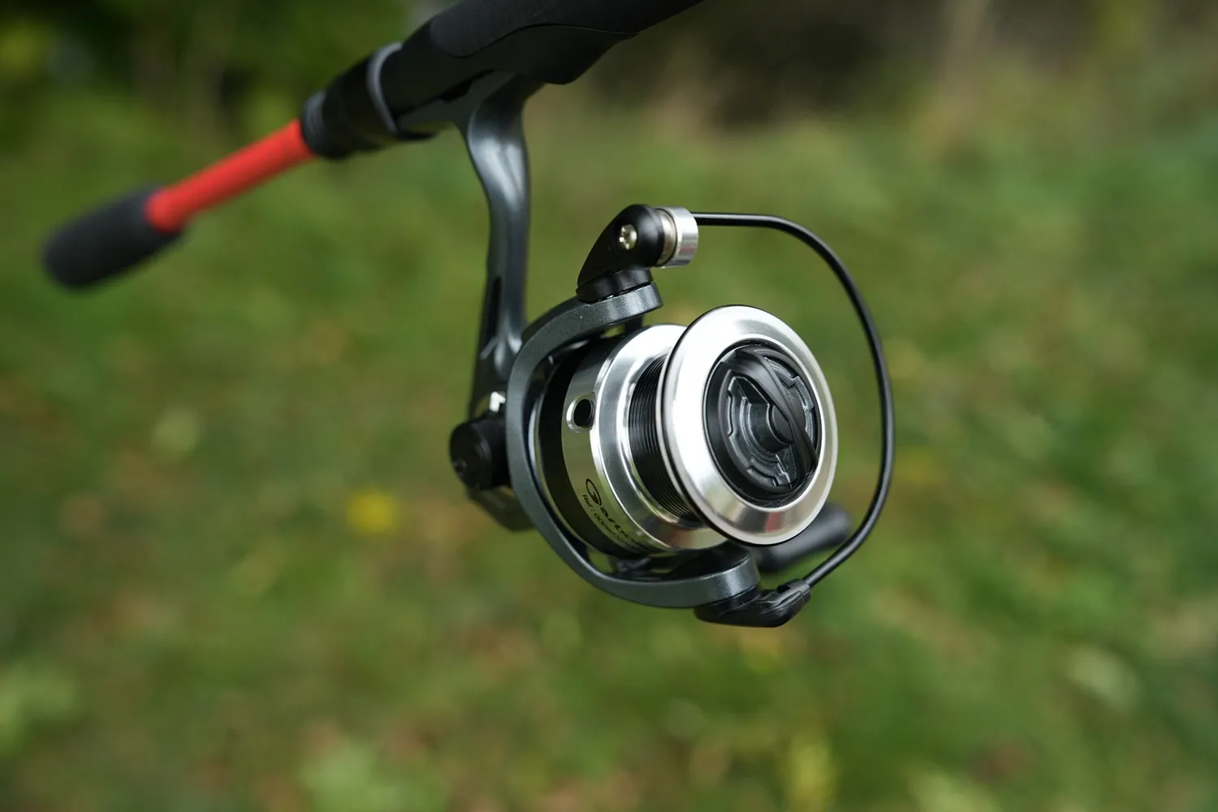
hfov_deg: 50.7
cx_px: 609
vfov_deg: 35.1
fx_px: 1286
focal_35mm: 38
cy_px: 406
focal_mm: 38
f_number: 4
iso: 400
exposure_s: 1/250
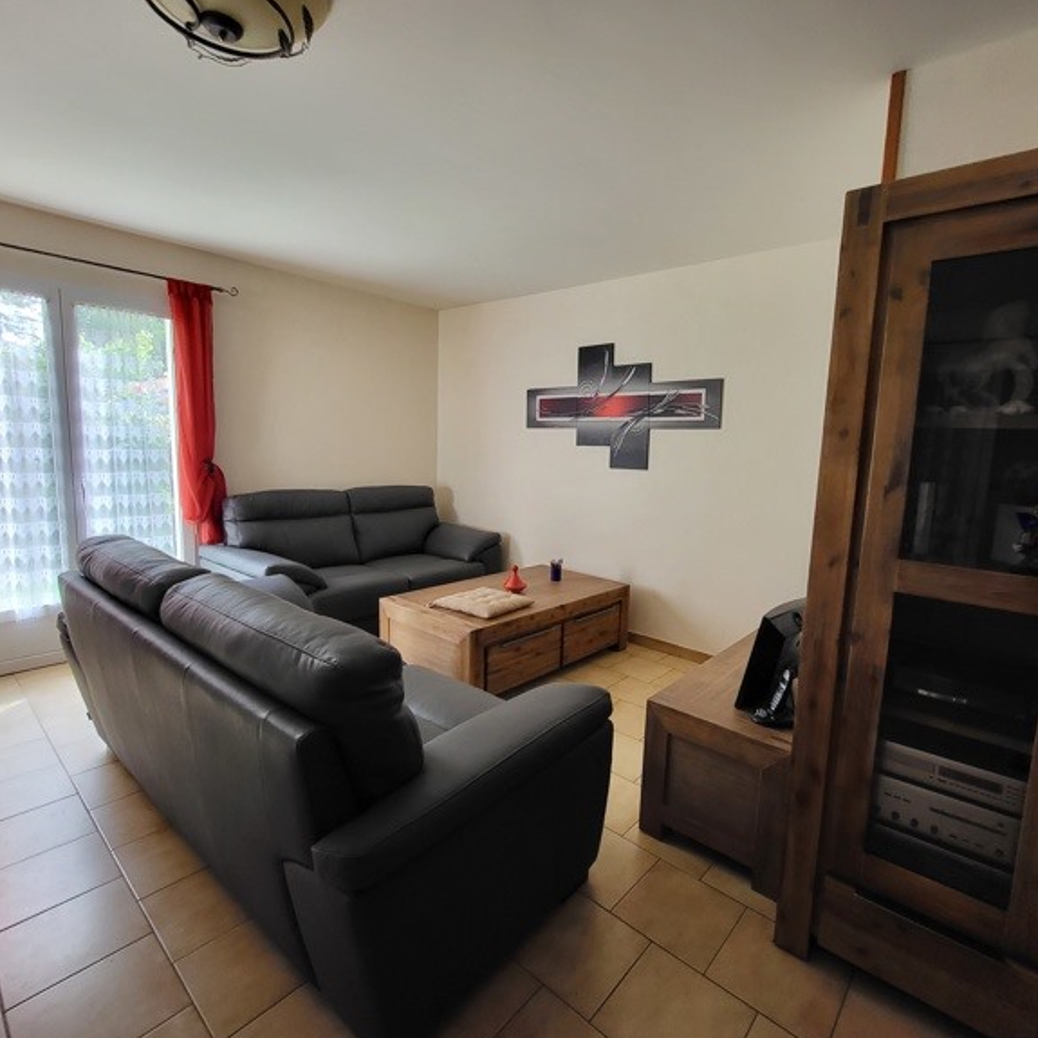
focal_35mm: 16
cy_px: 507
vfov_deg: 87.4
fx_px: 543
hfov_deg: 87.4
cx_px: 547
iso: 125
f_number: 2.2
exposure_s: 1/50
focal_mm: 1.74
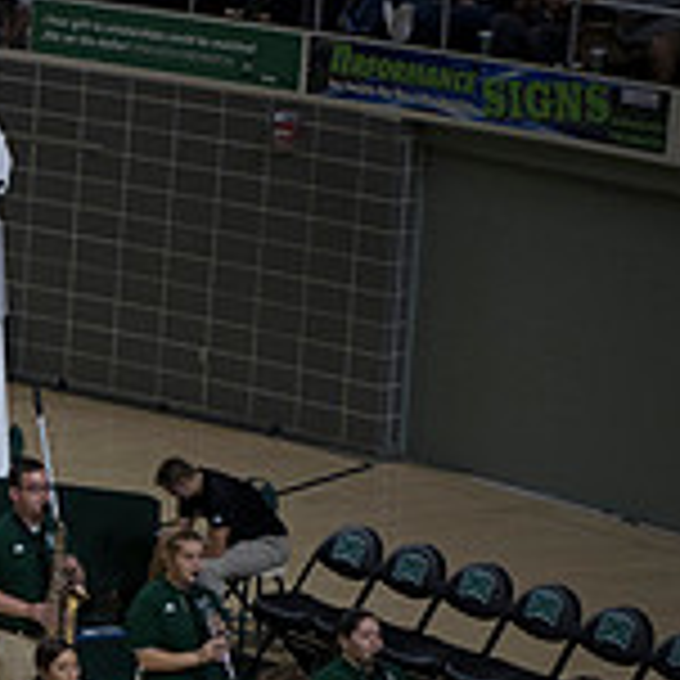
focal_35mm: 228
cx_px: -599
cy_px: 471
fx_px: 5067
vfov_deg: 7.7
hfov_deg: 7.4
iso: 2000
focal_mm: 70
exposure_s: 1/1000
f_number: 2.8
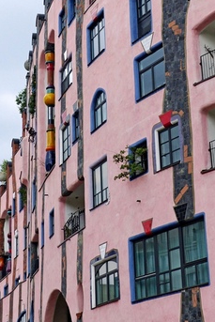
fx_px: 814
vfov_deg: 22.2
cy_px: 88
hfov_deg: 15.0
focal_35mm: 91
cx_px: 142
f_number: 4
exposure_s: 1/320
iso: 100
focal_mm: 7.1
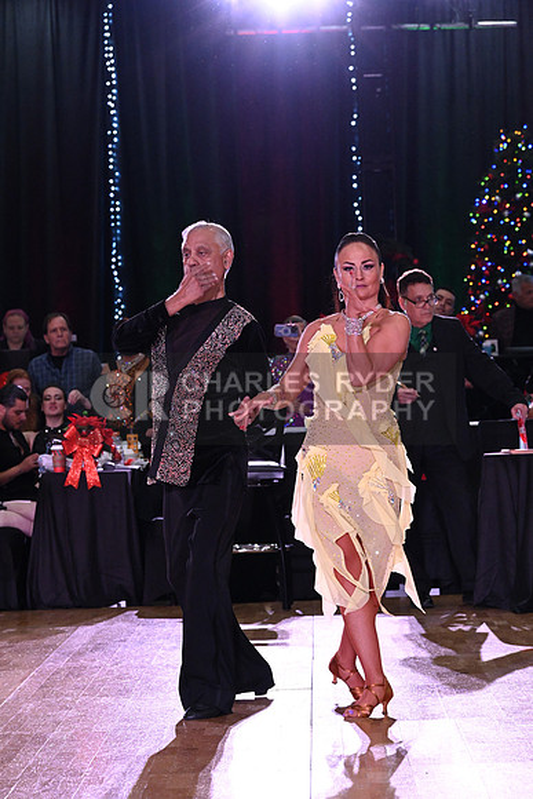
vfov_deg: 17.1
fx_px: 2663
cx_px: 266
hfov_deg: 11.4
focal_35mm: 120
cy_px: 400
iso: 5000
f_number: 7.1
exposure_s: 1/320
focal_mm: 120
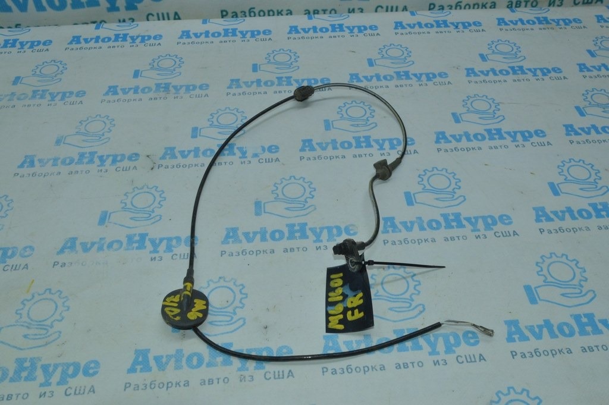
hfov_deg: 55.1
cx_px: 304
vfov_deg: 38.3
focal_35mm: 34
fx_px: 583
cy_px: 202
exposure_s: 1/50
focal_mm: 23
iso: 720
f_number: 16
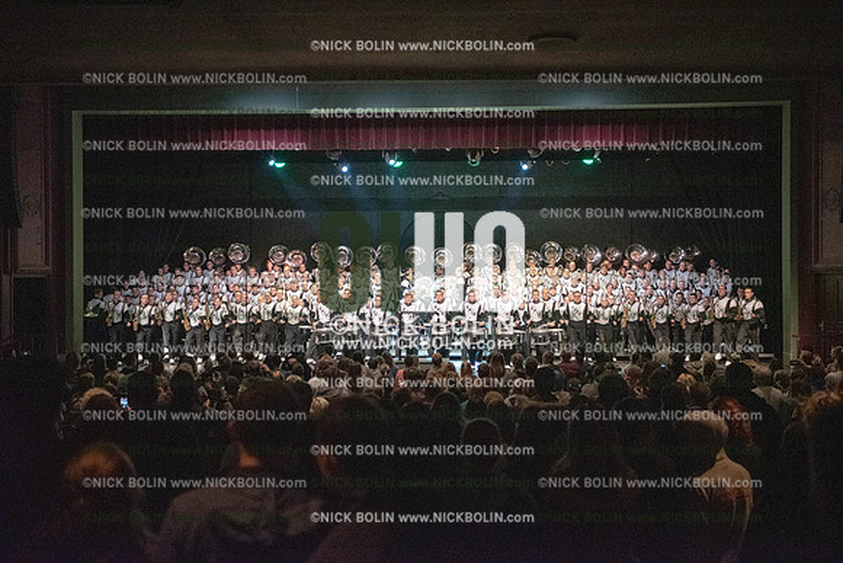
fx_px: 1124
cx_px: 422
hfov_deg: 41.1
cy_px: 282
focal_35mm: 48
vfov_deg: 28.1
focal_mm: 48
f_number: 2.8
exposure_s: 1/800
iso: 10000
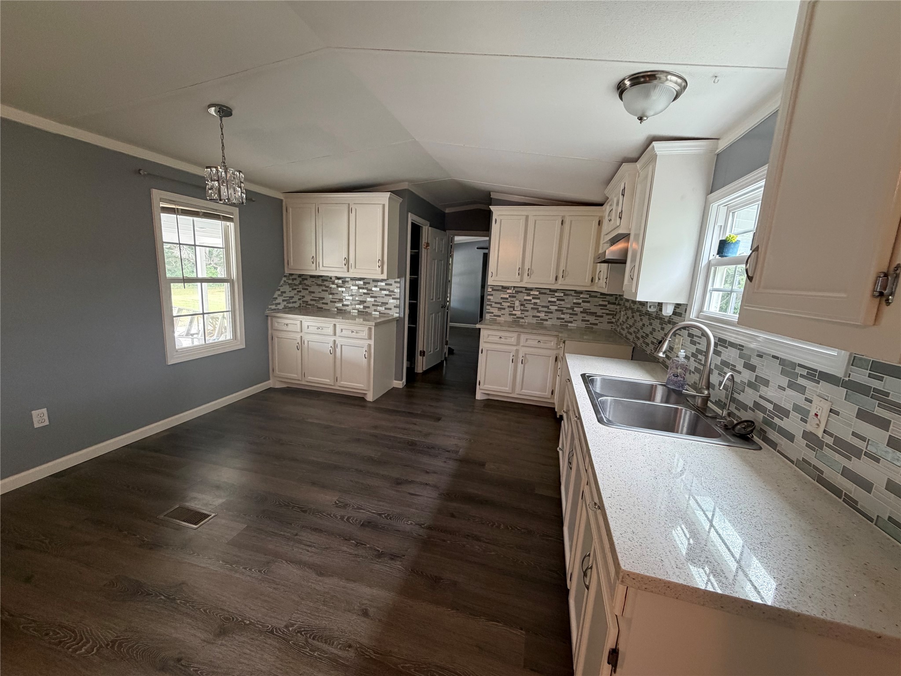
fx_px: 364
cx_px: 450
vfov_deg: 85.7
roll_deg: -2.7
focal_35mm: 14
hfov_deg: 102.1
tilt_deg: -11.1
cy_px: 338
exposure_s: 1/60
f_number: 2.2
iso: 250
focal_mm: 2.22
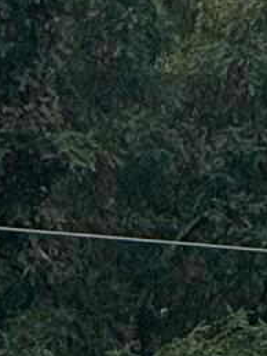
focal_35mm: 928
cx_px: 731
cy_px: -915
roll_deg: +0.0
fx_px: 9552
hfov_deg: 1.6
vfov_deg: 2.1
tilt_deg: +1.5
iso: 50
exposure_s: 1/1730
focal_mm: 15.66
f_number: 2.8
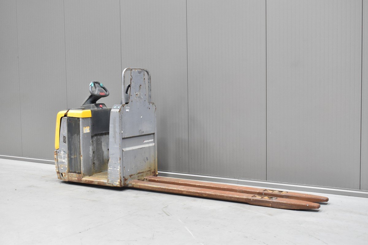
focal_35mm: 46
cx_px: 184
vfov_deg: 28.9
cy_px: 122
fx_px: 475
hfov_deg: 42.3
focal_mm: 31
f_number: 5.6
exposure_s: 1/25
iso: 1600
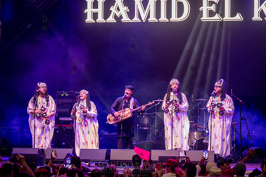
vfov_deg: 8.4
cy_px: 81
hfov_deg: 12.6
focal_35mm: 163
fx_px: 1201
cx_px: 144
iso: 2000
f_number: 3.5
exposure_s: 1/400
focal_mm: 150
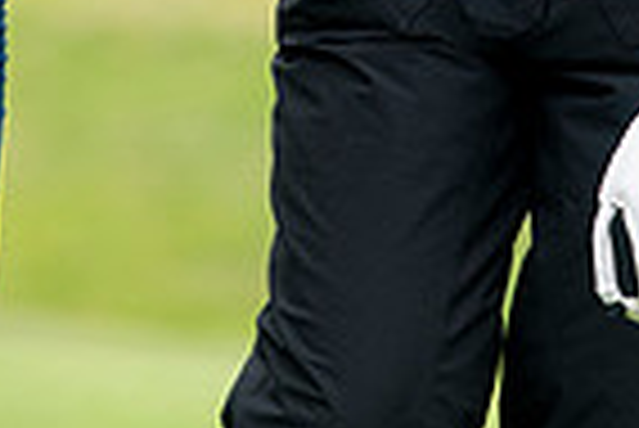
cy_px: -385
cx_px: 392
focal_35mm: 1834
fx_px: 32586
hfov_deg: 1.1
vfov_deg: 0.8
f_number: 5
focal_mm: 300
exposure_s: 1/800
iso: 1250
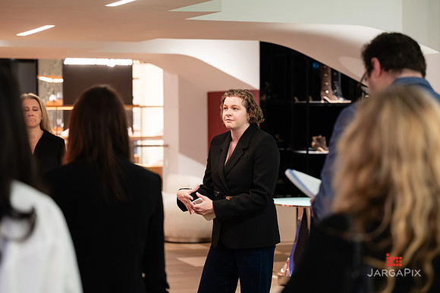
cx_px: 220
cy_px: 146
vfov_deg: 16.2
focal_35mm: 84
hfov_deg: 24.1
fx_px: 1029
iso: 1250
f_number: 3.2
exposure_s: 1/160
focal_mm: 83
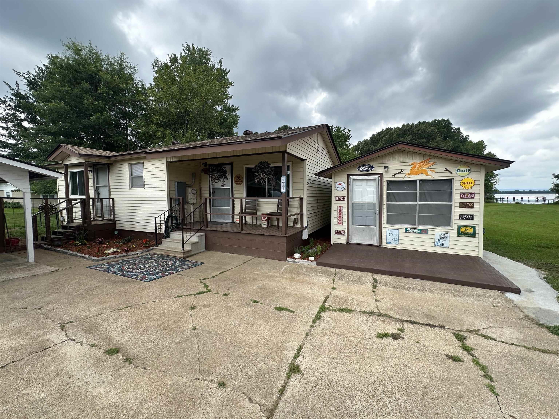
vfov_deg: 85.7
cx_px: 280
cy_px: 210
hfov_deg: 102.1
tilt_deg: -4.0
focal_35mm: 14
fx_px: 226
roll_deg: +0.0
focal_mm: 2.22
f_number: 2.2
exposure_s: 1/658
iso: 40
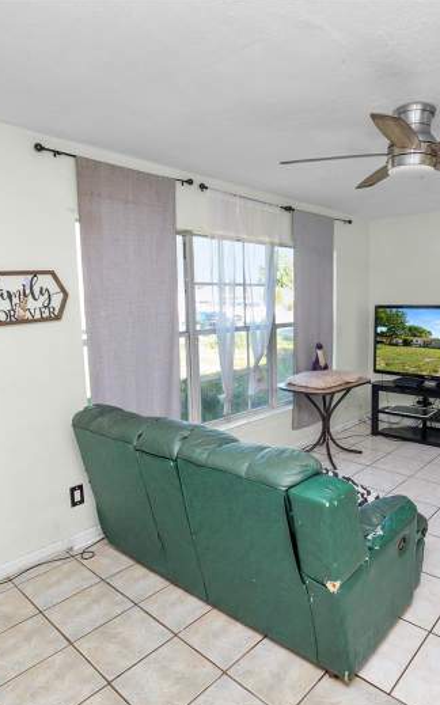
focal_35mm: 22
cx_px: 288
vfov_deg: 79.7
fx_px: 422
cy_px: 358
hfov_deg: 54.1
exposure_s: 1/60
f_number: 6.3
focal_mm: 14
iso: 400
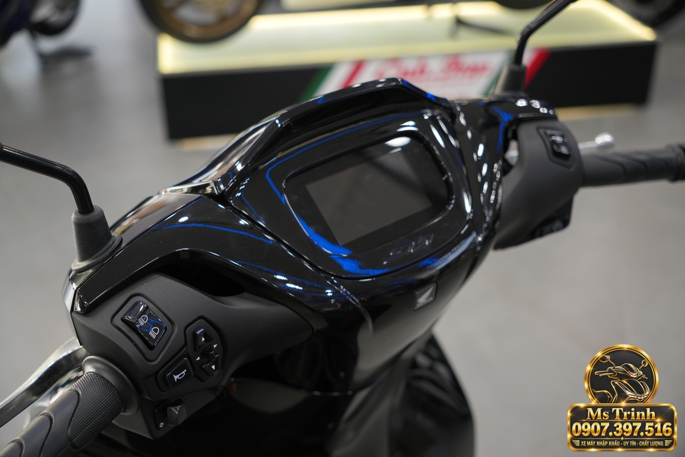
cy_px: 228
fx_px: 825
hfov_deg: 45.1
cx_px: 342
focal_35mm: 43
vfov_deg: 30.9
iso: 200
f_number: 2.8
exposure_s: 1/60
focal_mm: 28.9
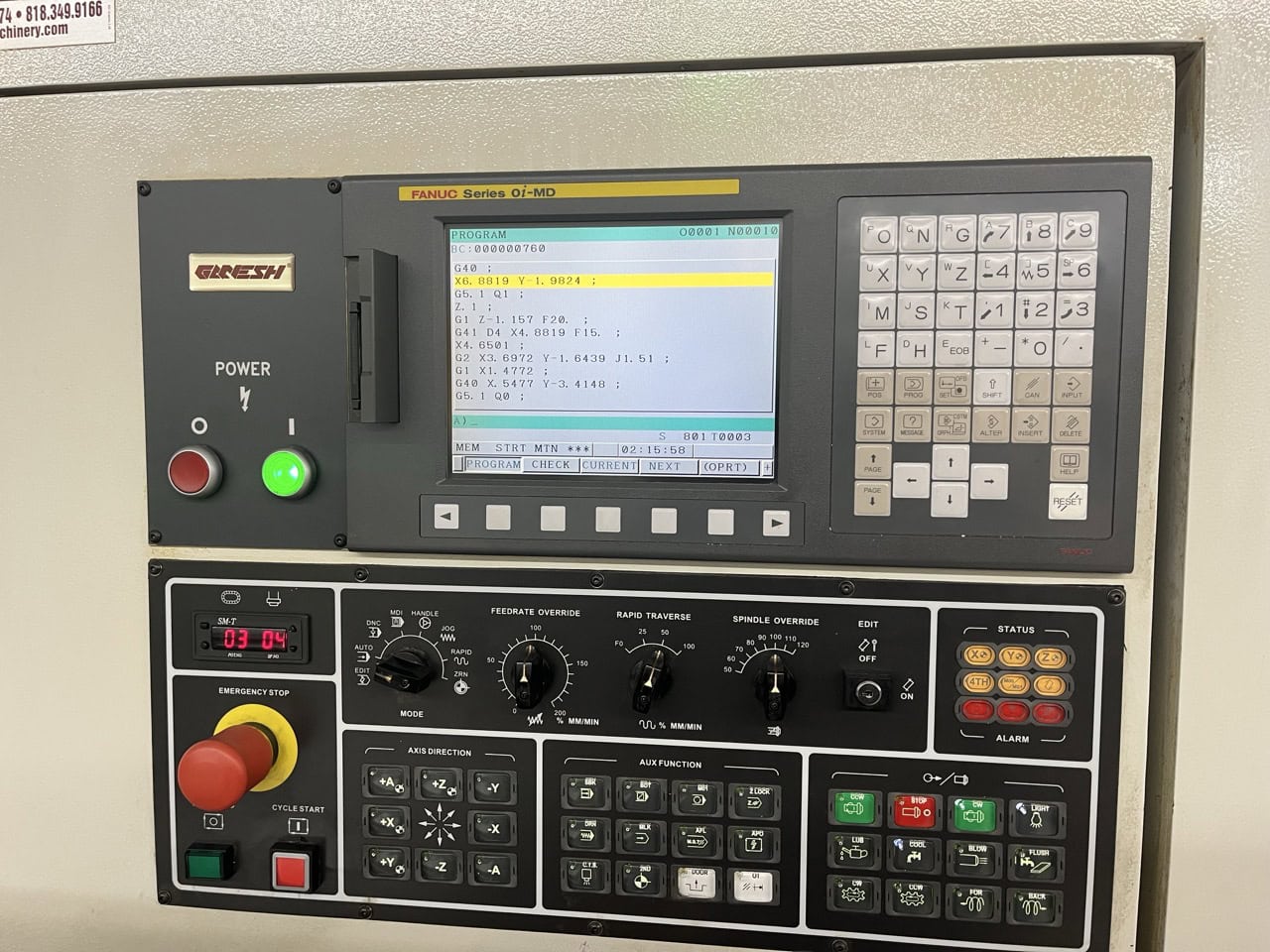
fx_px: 954
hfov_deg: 67.3
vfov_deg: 53.1
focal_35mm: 26
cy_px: 476
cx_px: 635
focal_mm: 5.1
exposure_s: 1/60
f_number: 1.6
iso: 160
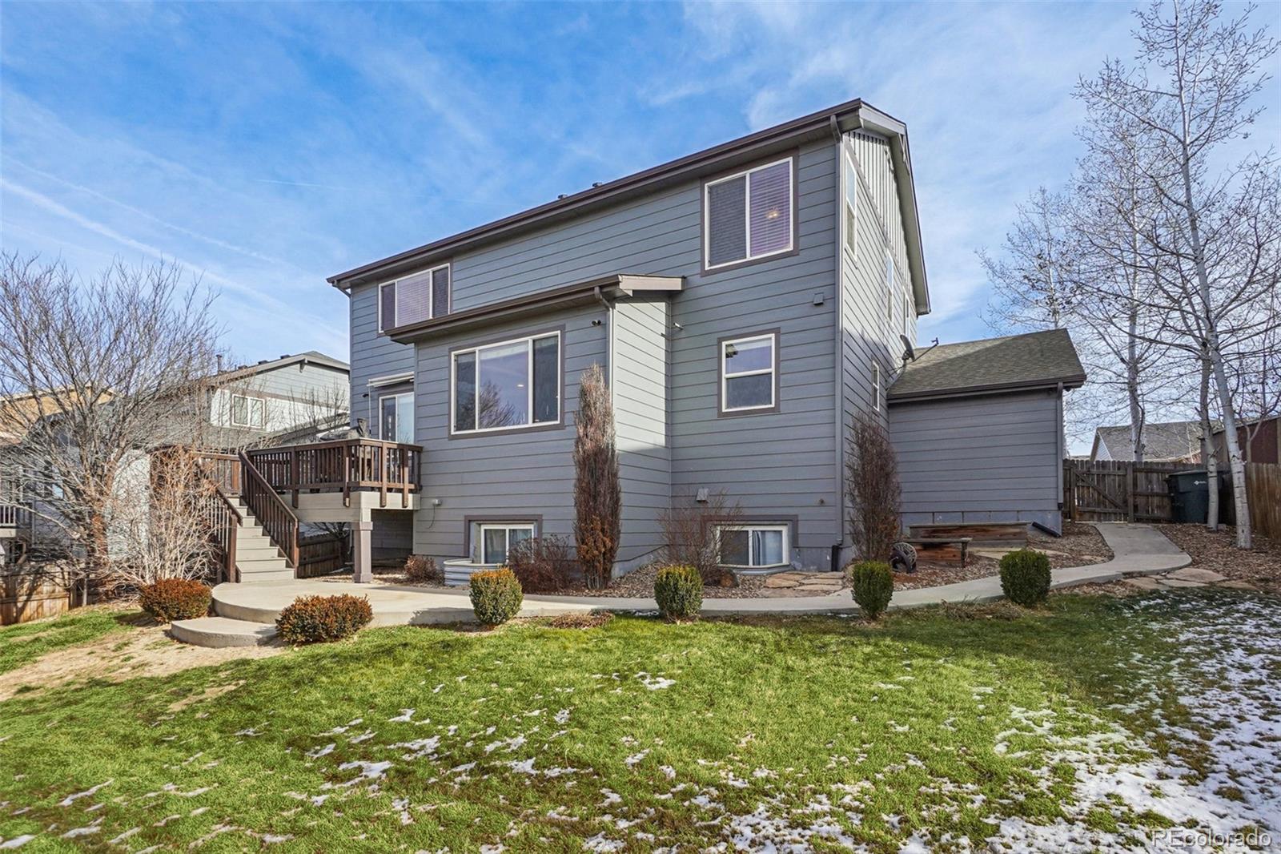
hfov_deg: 100.4
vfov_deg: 77.3
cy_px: 427
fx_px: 534
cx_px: 640
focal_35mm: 15
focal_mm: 10
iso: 100
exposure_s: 1/200
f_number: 8
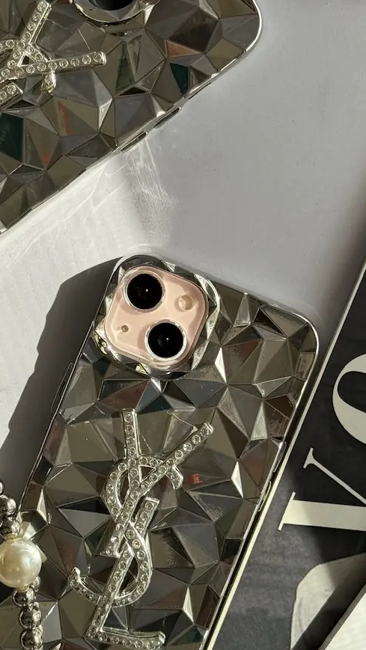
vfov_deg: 27.4
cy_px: 240
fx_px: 1328
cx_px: 92
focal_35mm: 77
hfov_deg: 15.6
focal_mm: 6.86
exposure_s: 1/995
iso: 64
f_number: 1.78
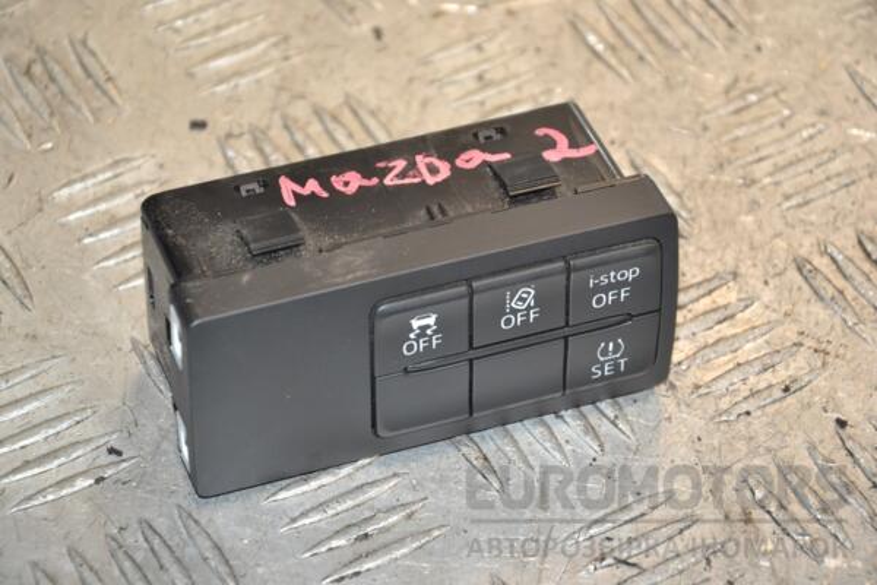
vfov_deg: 9.9
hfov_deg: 14.9
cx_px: 438
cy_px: 292
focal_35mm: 138
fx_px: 3362
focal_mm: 92
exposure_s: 1/200
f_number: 6.3
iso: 800
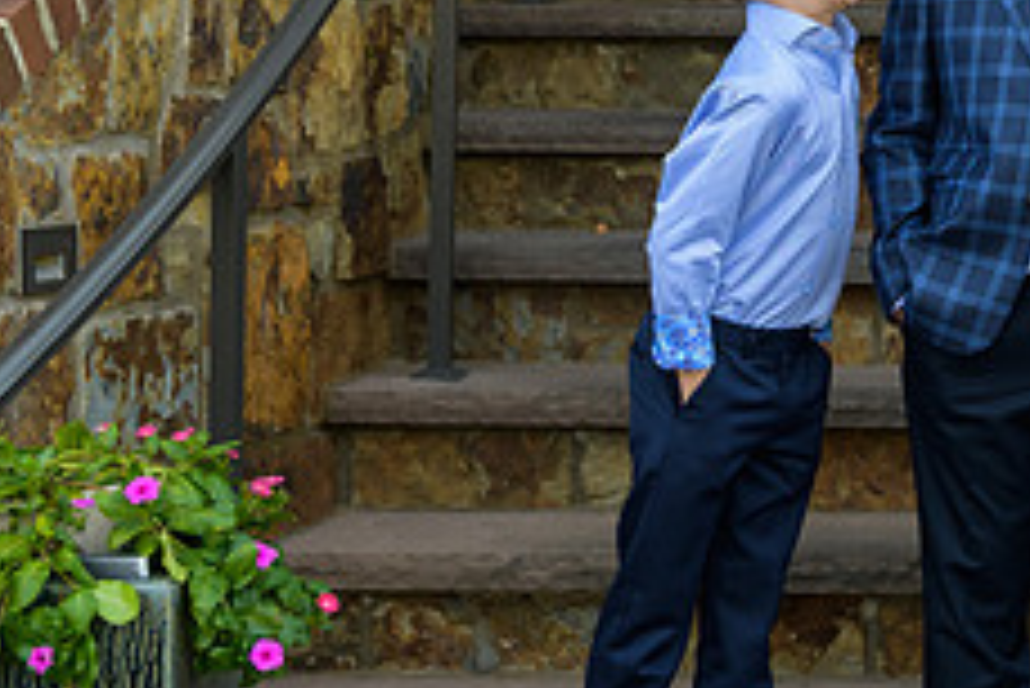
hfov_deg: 17.6
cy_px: 47
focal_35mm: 114
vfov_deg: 11.9
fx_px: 3264
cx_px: 1003
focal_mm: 38
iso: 200
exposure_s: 1/800
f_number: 3.2
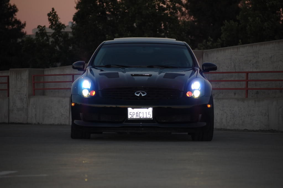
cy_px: 94
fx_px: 1296
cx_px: 142
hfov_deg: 12.5
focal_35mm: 165
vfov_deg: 8.3
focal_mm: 110
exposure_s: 1/250
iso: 400
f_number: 4.8
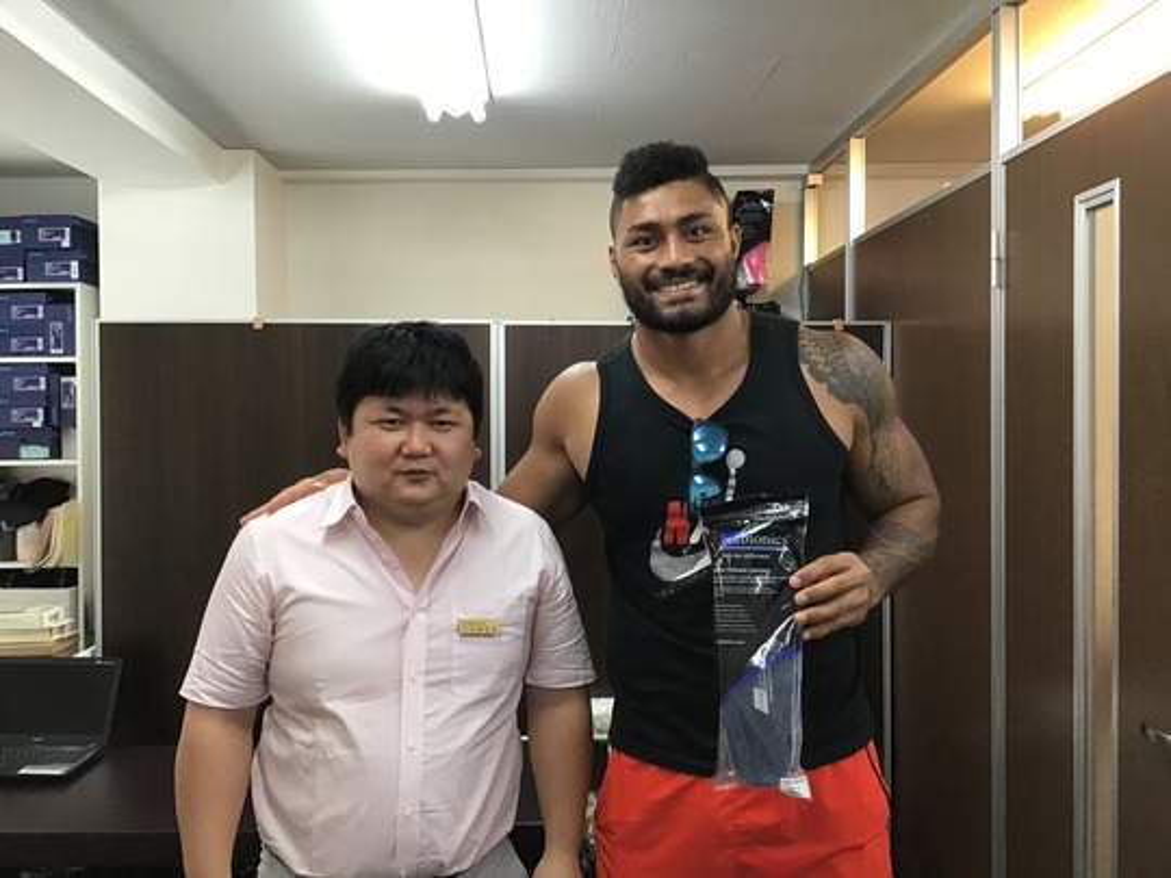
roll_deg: +0.1
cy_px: 439
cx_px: 586
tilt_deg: -1.3
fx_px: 1049
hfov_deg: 58.4
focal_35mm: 31
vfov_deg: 45.4
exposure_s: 1/33
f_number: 2.4
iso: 50
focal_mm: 3.3
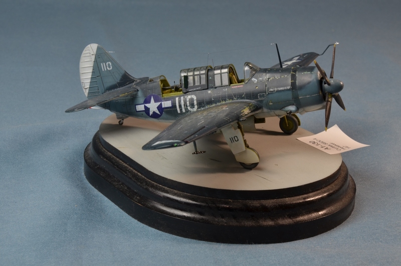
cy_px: 133
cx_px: 200
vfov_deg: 15.6
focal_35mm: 87
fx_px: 967
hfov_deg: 23.4
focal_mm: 58
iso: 200
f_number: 18
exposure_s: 1/5
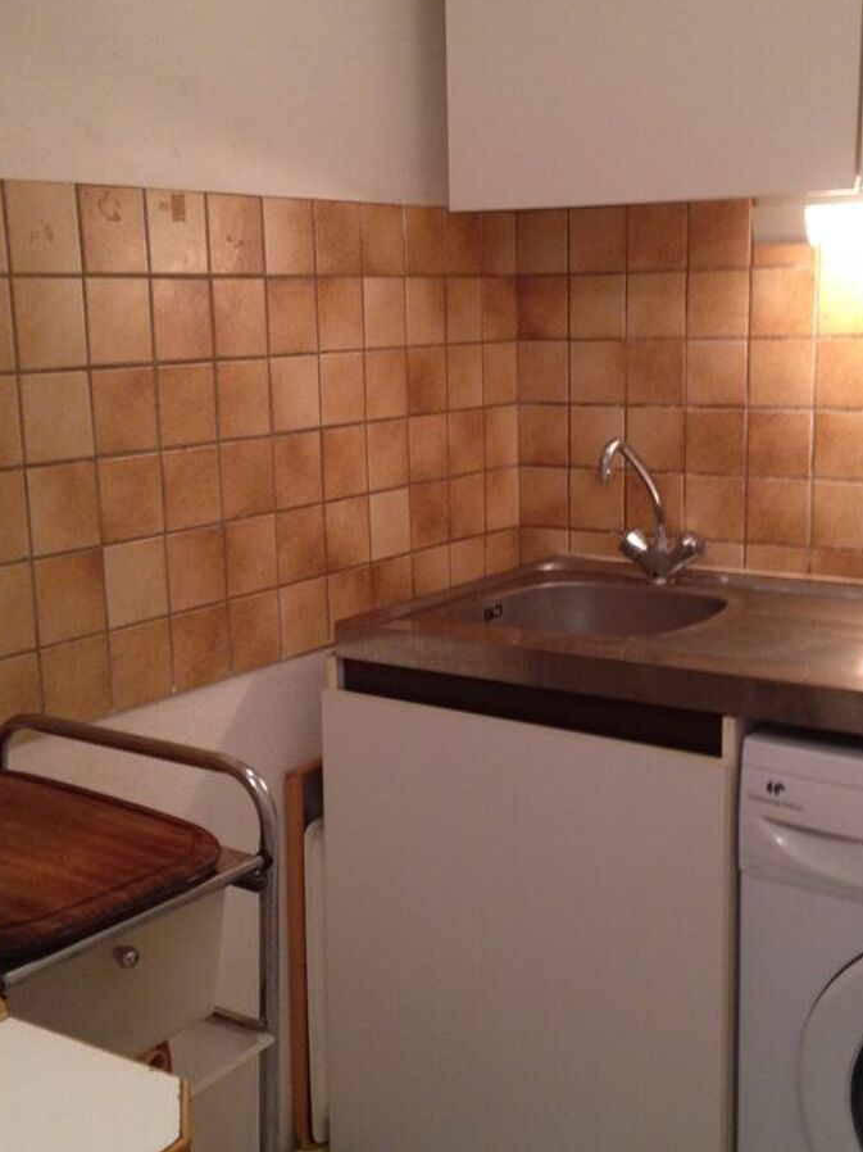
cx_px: 467
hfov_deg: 29.6
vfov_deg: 38.9
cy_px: 572
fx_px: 1630
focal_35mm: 49
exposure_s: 1/20
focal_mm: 4.12
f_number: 2.4
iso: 160
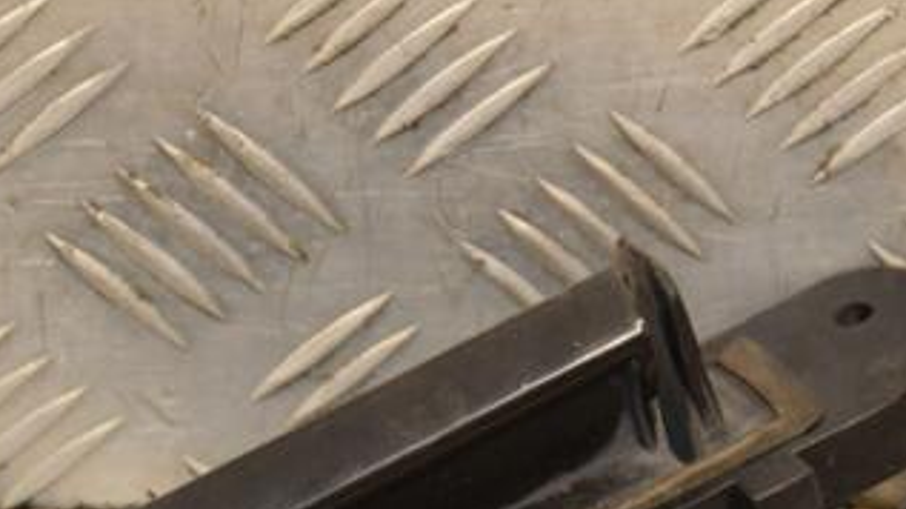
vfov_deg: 4.5
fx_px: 6436
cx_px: 460
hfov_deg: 8.1
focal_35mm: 268
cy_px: 546
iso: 800
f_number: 6.3
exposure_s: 1/200
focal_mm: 90
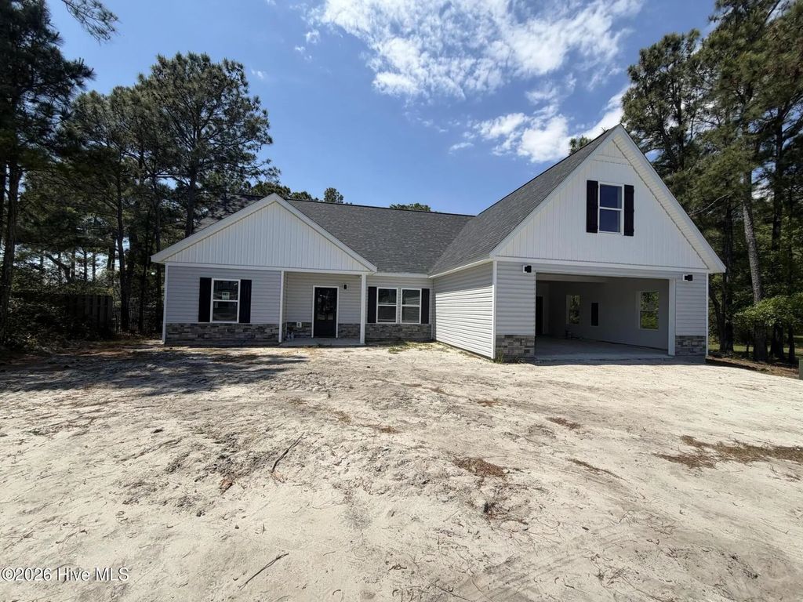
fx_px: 325
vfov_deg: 85.7
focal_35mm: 14
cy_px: 301
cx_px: 402
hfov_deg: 102.1
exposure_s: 1/1001
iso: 20
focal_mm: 2.22
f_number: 2.2
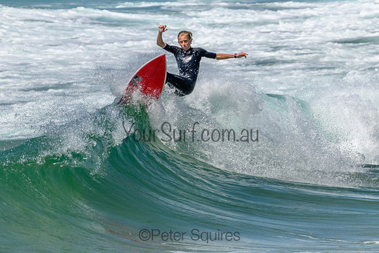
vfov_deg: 1.3
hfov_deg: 1.9
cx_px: 261
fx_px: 11589
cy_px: 125
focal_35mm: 1101
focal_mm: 800
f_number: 11
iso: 560
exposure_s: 1/2000
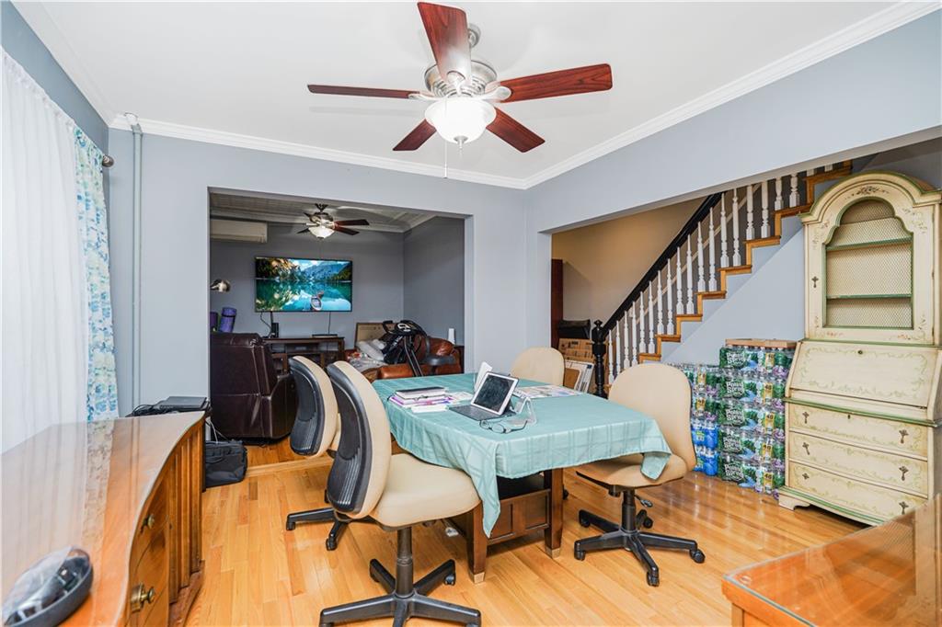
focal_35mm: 16
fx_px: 432
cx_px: 471
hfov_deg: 95.0
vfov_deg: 72.0
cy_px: 314
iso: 125
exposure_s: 1/30
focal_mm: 16.5
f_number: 4
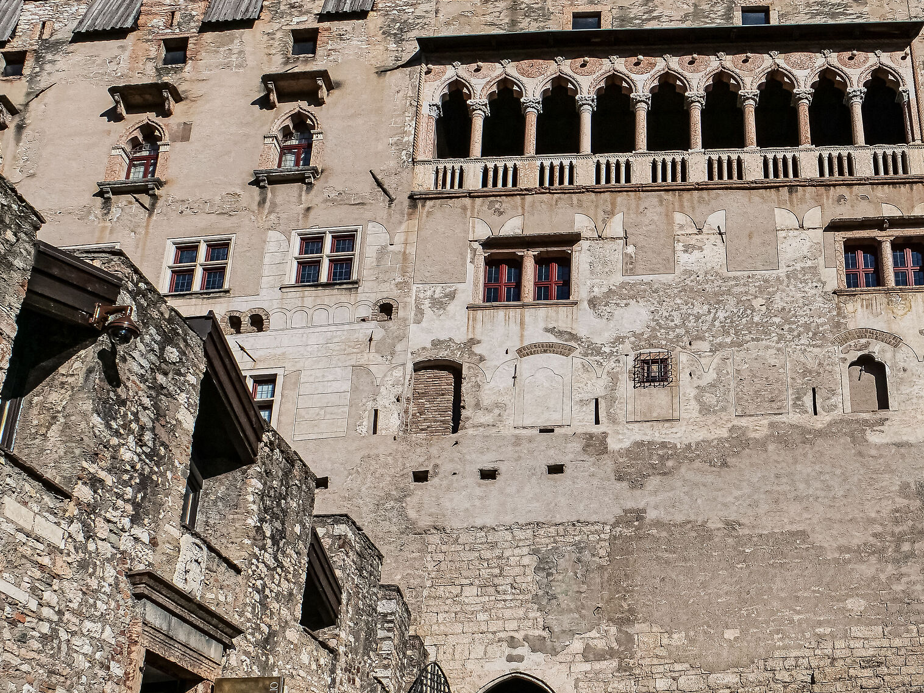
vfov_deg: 37.7
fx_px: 1014
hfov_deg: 47.5
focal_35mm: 38
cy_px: 326
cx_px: 673
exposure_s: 1/1300
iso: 200
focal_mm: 12
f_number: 9
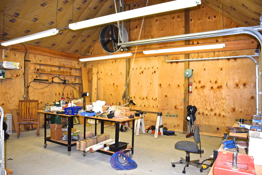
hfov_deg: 67.4
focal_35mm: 27
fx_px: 196
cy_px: 88
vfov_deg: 47.9
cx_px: 131
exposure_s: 1/80
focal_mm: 18
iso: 800
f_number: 4.5
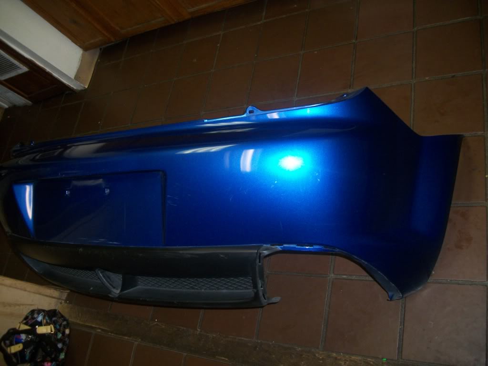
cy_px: 183
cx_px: 244
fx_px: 451
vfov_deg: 44.2
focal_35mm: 32
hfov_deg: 56.8
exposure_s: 1/60
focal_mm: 5.7
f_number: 2.9
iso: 160
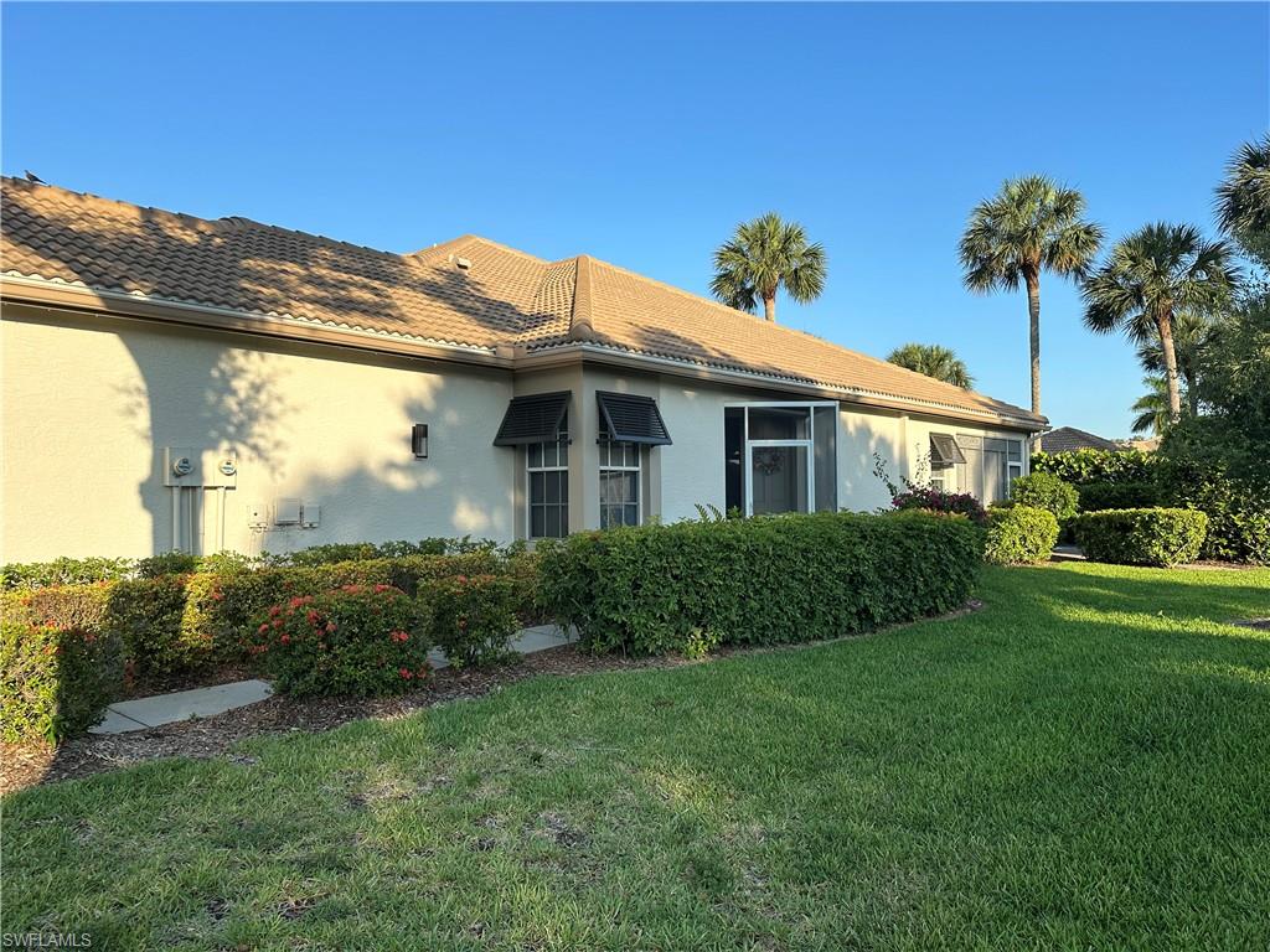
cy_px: 476
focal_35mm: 24
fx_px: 881
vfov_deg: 56.8
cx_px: 635
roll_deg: +0.2
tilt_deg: +1.9
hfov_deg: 71.6
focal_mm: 6.86
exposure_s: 1/2410
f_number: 1.78
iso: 80
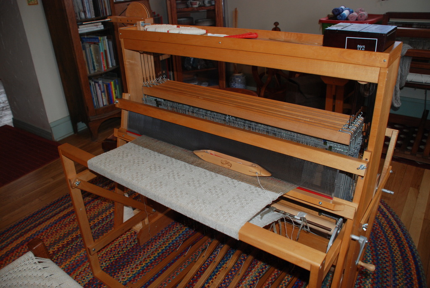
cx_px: 215
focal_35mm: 30
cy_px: 144
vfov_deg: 43.7
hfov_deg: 61.9
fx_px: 359
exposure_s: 1/60
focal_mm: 20
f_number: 4
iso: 400
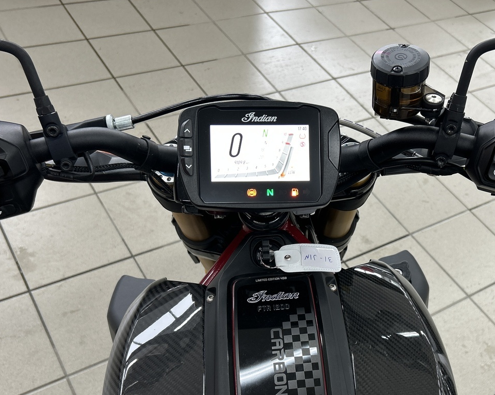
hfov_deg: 47.7
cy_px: 256
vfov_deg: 38.8
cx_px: 298
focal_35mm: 38
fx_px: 557
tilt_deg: -48.5
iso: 80
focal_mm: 5.7
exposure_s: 1/50
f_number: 1.5
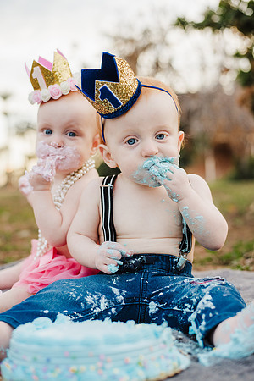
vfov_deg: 39.6
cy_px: 190
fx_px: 529
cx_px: 127
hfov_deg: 27.0
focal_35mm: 50
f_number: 2.8
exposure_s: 1/500
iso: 400
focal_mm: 50
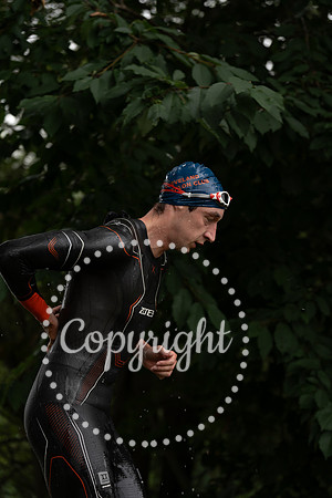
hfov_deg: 17.9
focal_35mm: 76
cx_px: 166
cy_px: 249
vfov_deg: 26.7
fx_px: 1051
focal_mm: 76
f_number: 3.2
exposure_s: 1/400
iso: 320
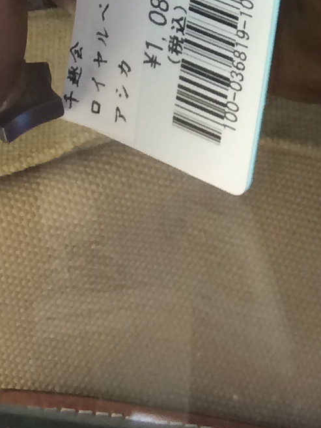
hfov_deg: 10.1
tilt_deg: -22.8
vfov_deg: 11.8
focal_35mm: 144
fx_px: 1780
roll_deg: -0.9
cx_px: 417
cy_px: -513
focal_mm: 4.15
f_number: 2.2
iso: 32
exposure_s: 1/33
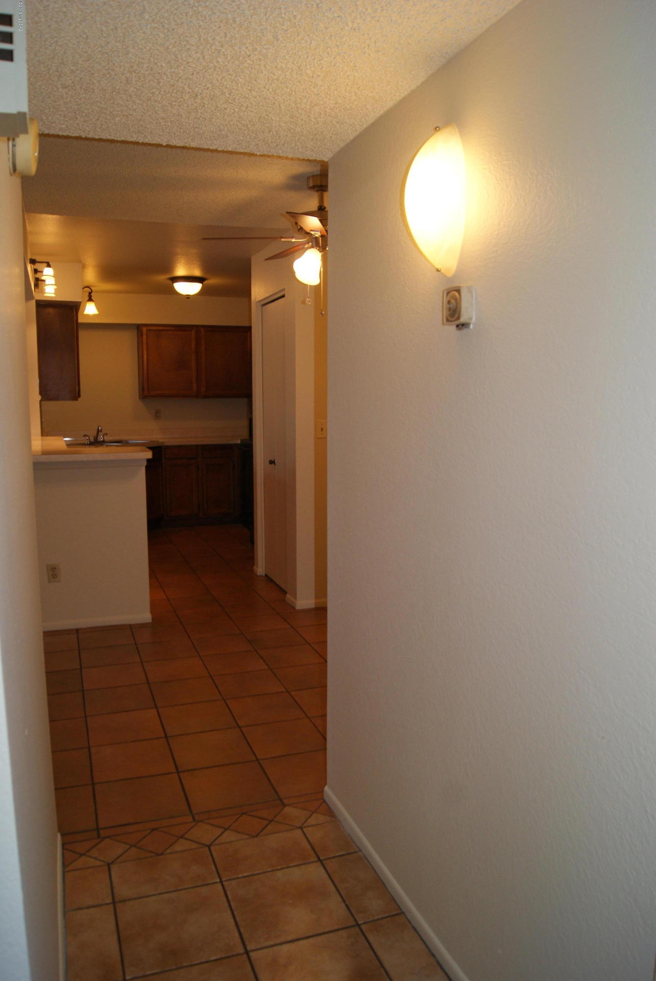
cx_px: 328
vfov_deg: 67.3
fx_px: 736
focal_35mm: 27
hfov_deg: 48.0
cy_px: 490
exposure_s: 1/60
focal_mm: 18
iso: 400
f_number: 5.6
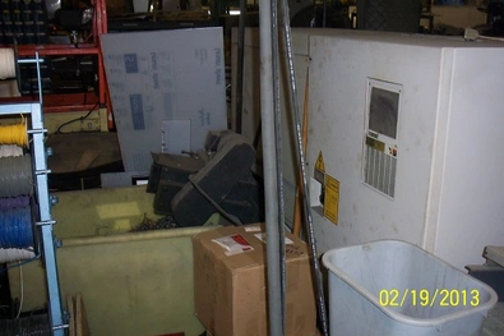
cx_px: 251
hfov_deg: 48.5
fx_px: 560
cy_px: 153
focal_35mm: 40
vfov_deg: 33.4
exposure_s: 1/60
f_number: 3.5
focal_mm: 6.3
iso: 200
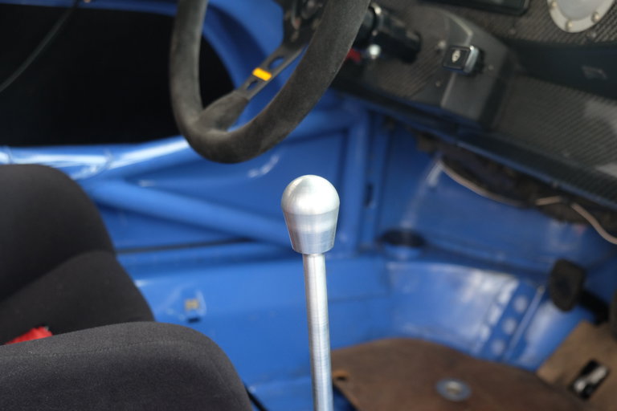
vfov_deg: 29.9
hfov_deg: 43.6
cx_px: 308
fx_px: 771
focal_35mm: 45
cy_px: 206
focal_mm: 30.2
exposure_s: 1/30
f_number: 3.6
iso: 800
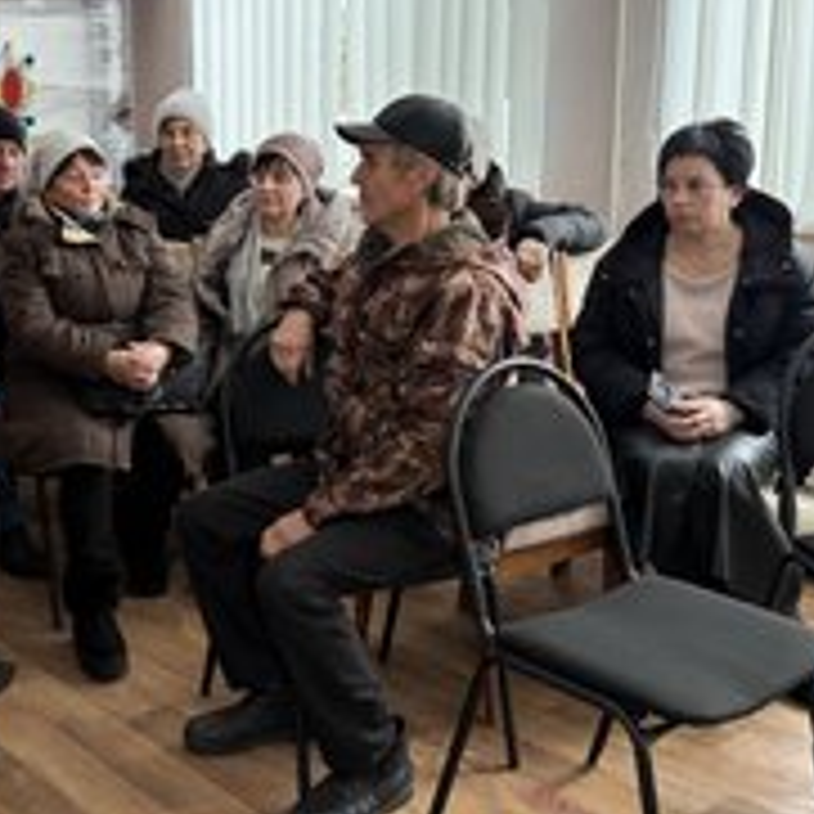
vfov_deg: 36.0
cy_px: 342
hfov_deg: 35.2
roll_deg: -0.2
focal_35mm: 47
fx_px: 1250
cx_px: 189
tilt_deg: -11.6
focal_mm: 6.76
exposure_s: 1/60
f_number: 1.78
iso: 640
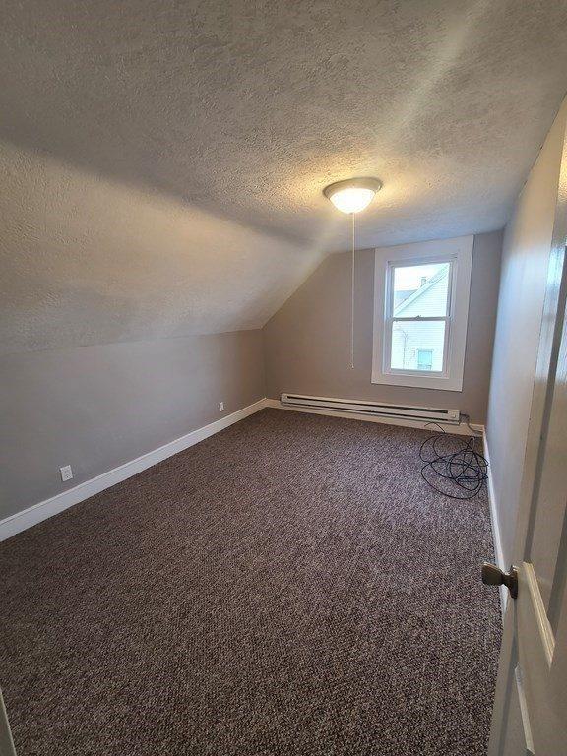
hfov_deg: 89.9
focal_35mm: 13
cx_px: 284
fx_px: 284
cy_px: 378
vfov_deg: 106.2
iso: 320
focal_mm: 2.2
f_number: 2.2
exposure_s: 1/59
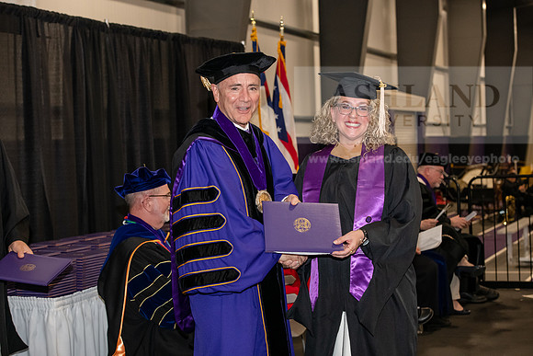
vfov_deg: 19.5
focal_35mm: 70
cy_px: 178
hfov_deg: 28.8
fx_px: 1037
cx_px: 266
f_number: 5.6
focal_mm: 70
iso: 2500
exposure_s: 1/200
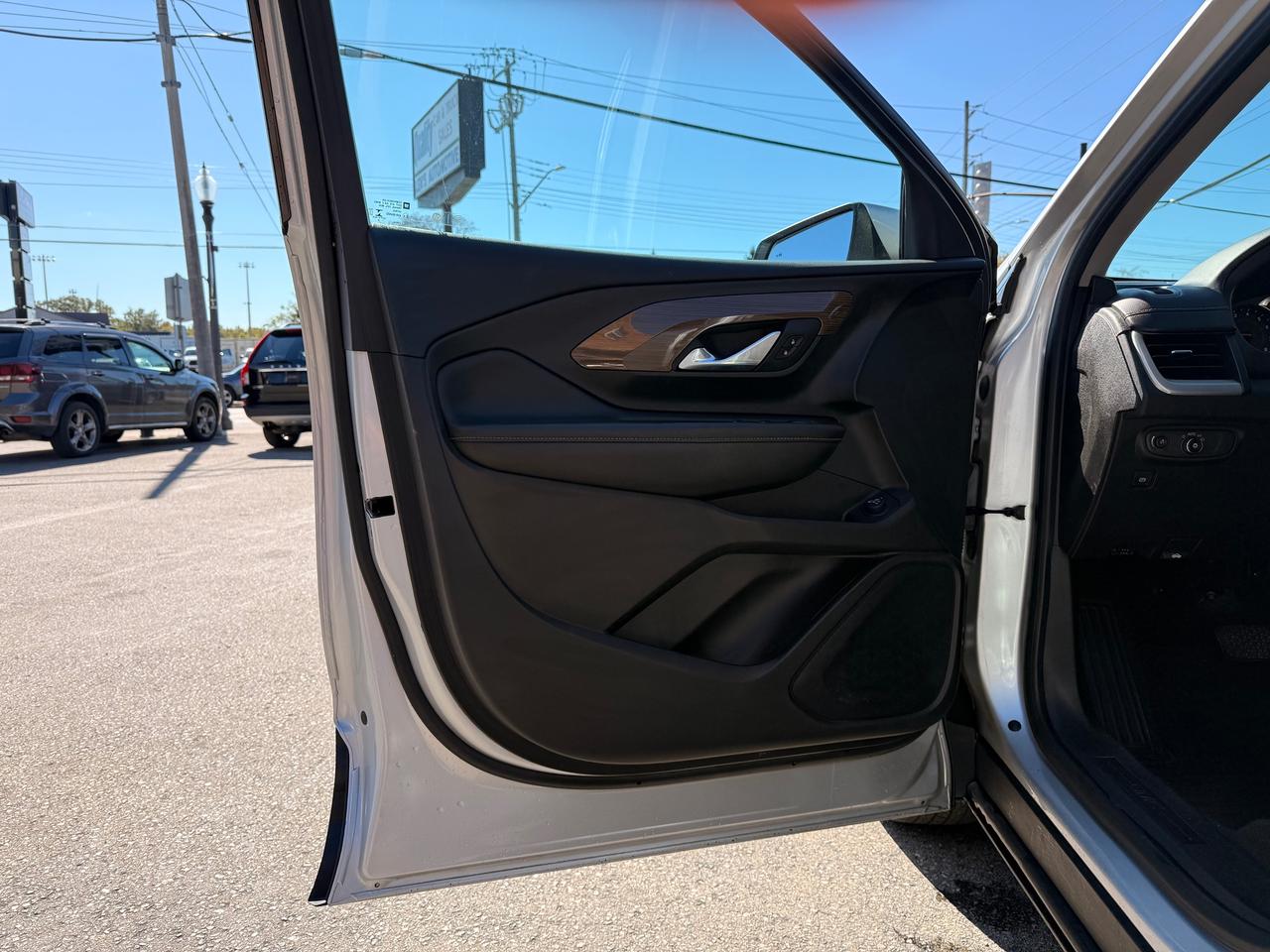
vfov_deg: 56.8
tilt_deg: -7.6
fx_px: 881
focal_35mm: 24
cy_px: 476
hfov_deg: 71.6
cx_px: 635
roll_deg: +0.5
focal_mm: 6.76
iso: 80
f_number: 1.78
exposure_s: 1/2299
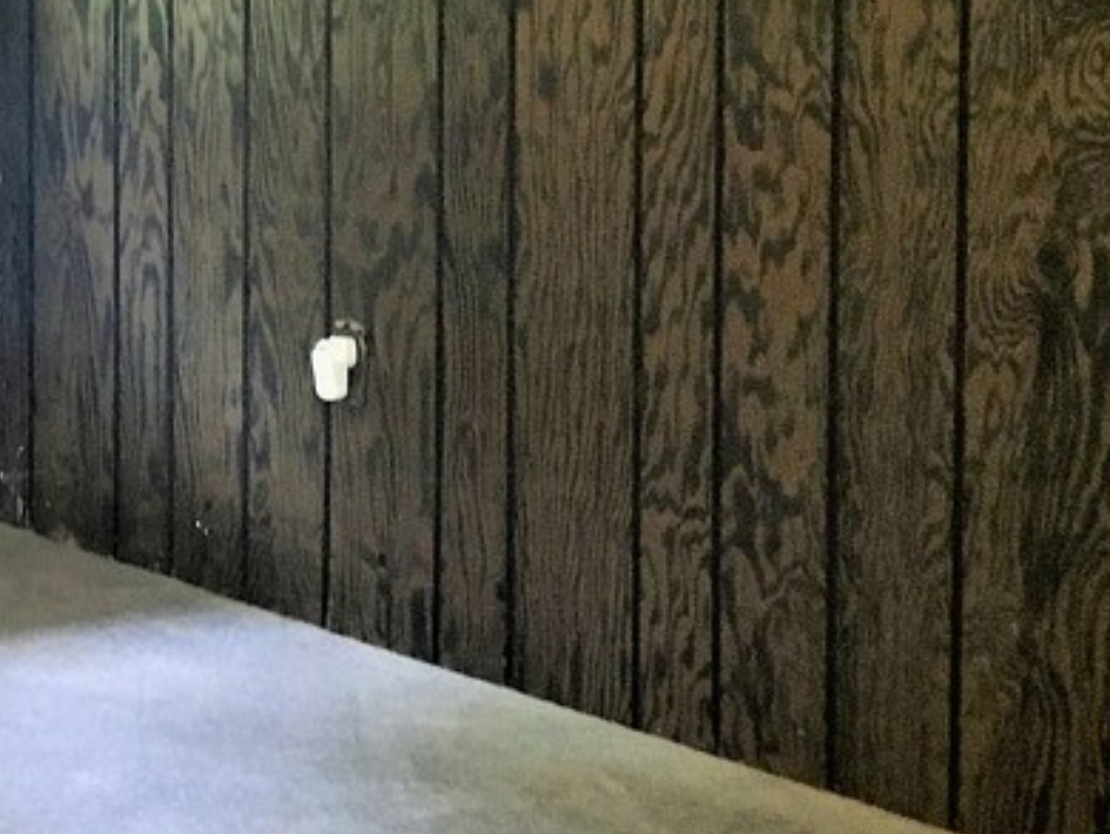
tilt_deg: -2.4
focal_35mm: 107
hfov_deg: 16.9
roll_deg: -0.1
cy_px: 43
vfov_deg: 13.7
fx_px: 3433
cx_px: -461
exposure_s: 1/30
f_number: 2.2
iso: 100
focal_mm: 4.15
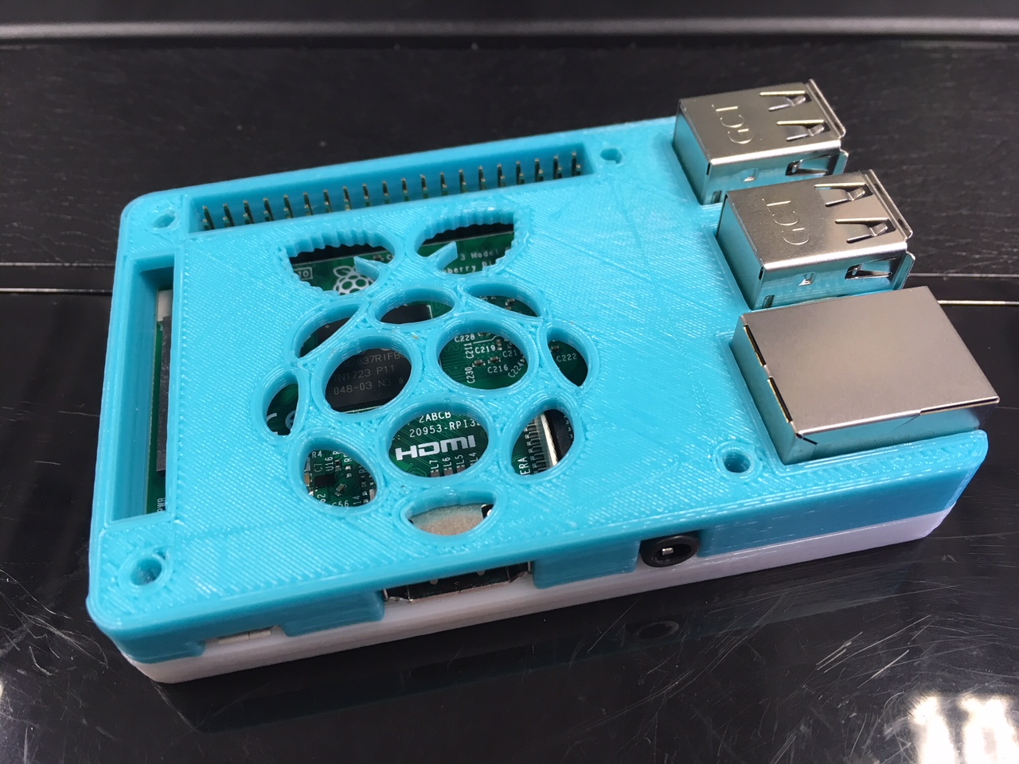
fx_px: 854
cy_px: 382
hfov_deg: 61.7
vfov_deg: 48.2
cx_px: 510
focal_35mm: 29
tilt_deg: -50.3
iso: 80
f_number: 2.2
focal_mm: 4.15
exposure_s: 1/33
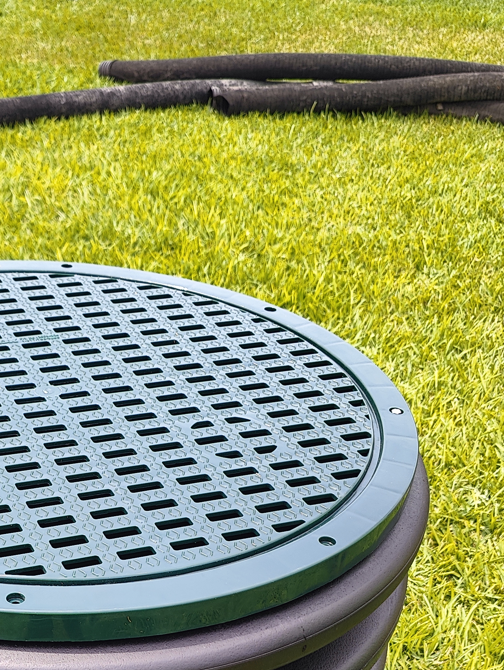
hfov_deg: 27.2
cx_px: 64
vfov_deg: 34.3
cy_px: 629
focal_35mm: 52
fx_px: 1008
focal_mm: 6.06
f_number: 1.8
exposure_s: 1/662
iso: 50
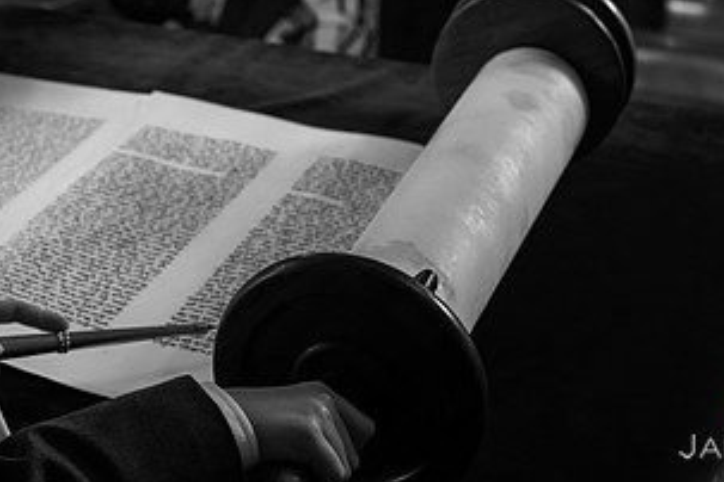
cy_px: 49
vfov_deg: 14.7
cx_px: 215
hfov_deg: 22.0
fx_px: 1850
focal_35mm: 92
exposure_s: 1/125
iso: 1600
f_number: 5.6
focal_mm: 48
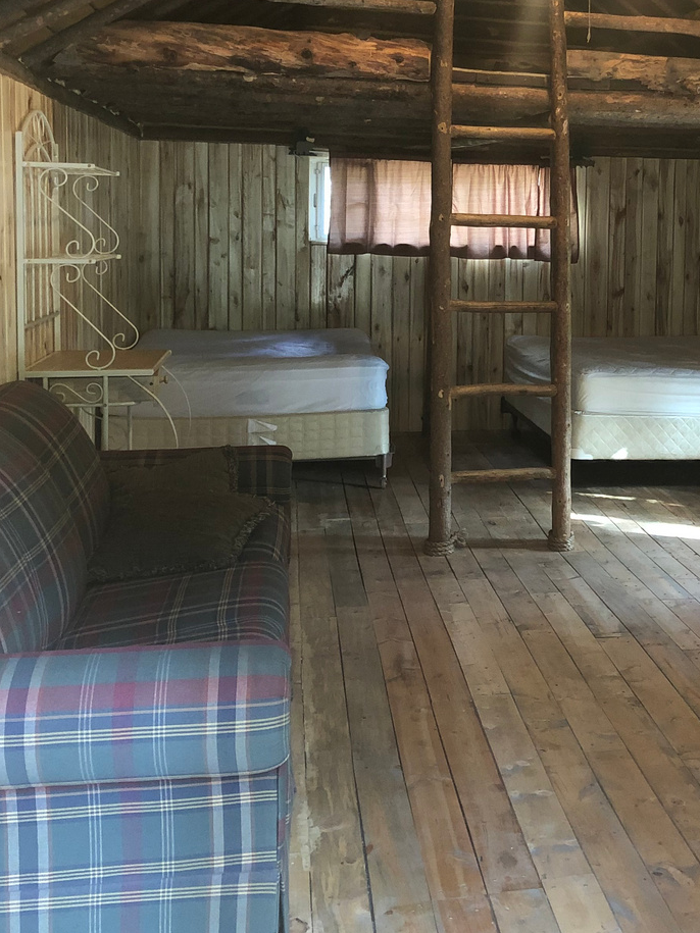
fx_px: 1268
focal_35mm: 47
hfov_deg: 30.1
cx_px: 560
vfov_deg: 39.9
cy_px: 308
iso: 100
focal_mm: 4
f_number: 1.8
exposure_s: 1/9
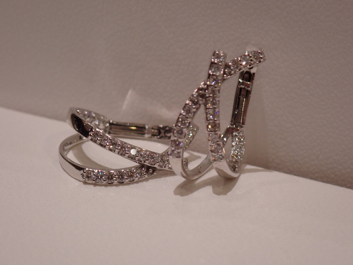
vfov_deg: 14.8
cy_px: 132
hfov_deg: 19.6
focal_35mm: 100
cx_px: 176
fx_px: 1020
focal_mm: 18
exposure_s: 1/125
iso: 200
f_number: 4.9
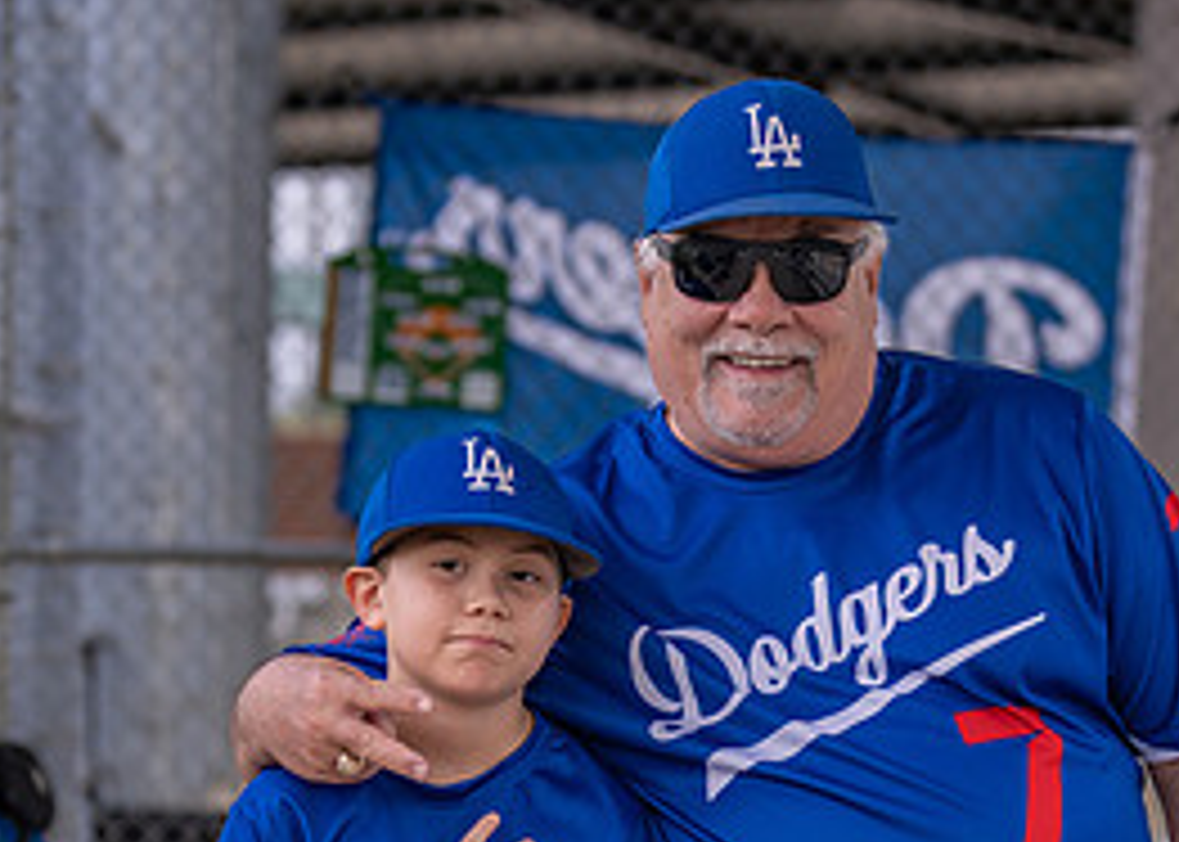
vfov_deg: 8.7
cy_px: 815
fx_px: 5524
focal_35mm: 165
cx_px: 684
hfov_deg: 12.2
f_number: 2.8
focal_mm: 70
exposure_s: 1/640
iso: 100
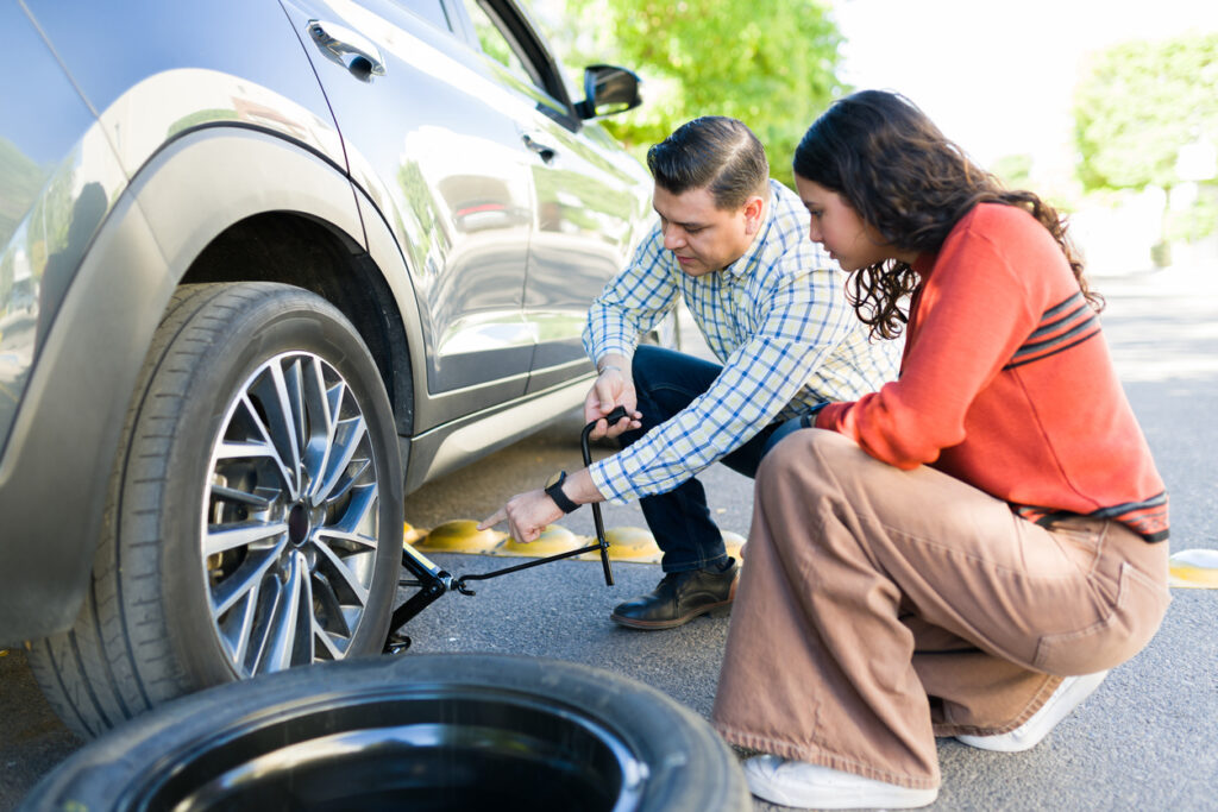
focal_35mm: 35
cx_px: 609
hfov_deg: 54.4
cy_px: 406
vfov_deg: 37.9
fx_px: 1184
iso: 100
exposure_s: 1/160
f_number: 1.8
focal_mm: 35
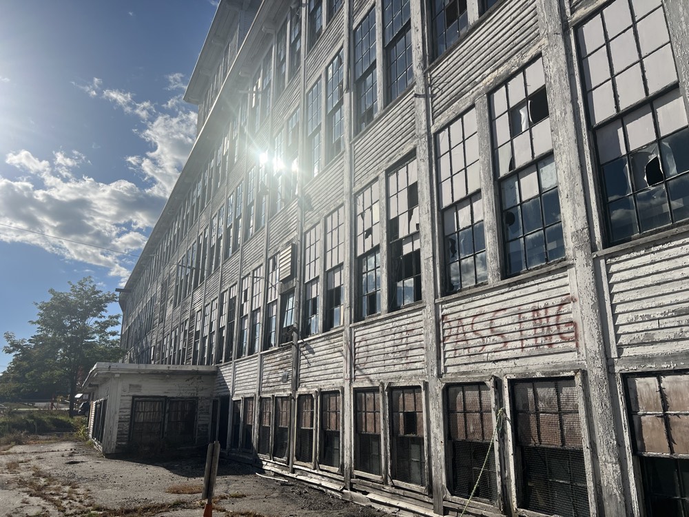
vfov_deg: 53.1
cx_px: 344
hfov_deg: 67.3
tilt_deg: +15.7
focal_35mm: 26
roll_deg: +0.6
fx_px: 518
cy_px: 258
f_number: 1.5
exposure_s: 1/11364
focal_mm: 5.7
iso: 50
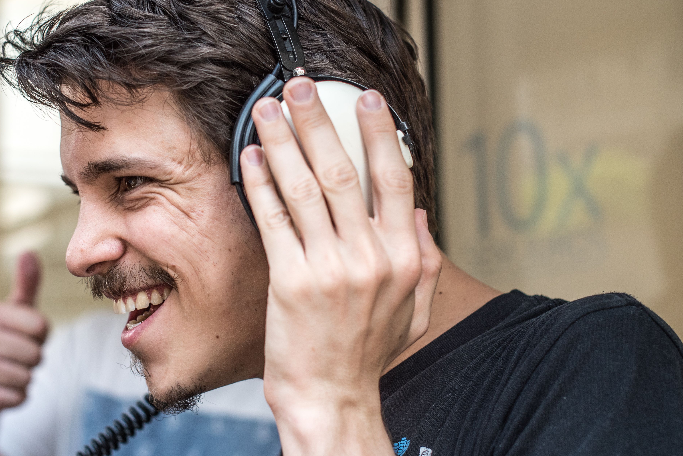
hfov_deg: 25.3
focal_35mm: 80
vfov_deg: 17.1
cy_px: 212
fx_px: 1518
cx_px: 245
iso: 400
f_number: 2.8
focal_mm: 50
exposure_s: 1/2000
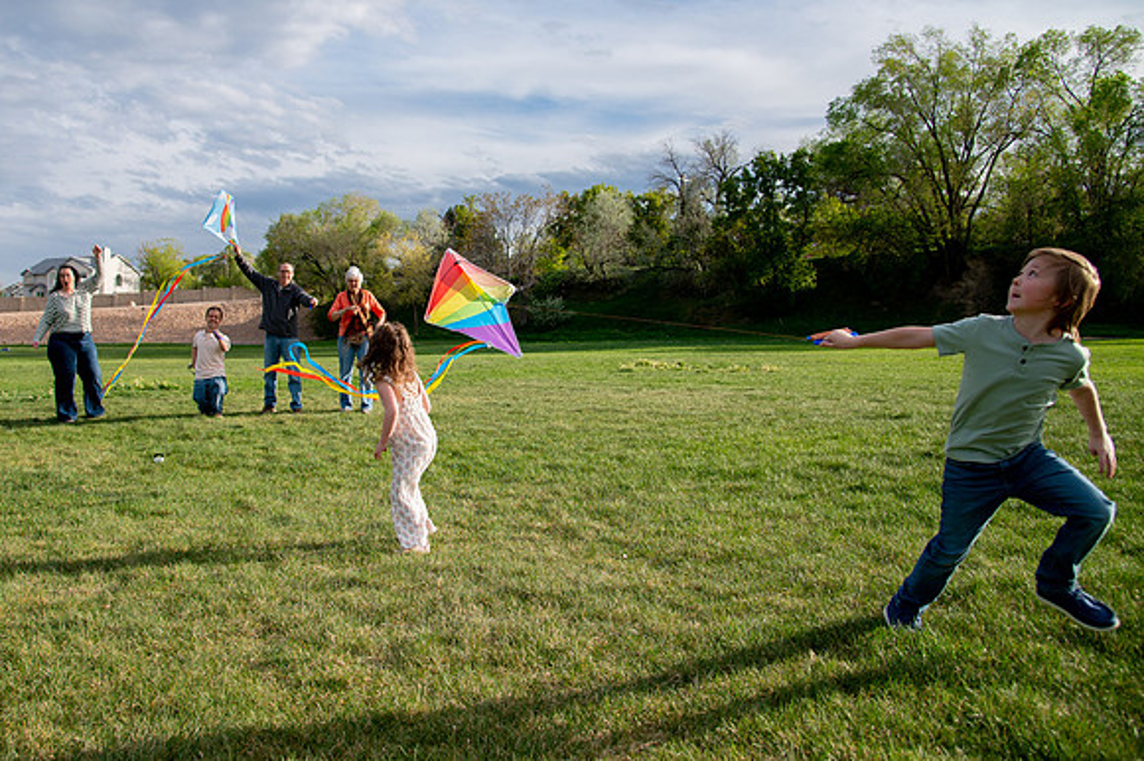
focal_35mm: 30
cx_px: 451
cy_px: 308
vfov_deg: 43.5
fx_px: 950
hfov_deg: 61.5
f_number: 5
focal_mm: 24
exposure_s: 1/1000
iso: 200
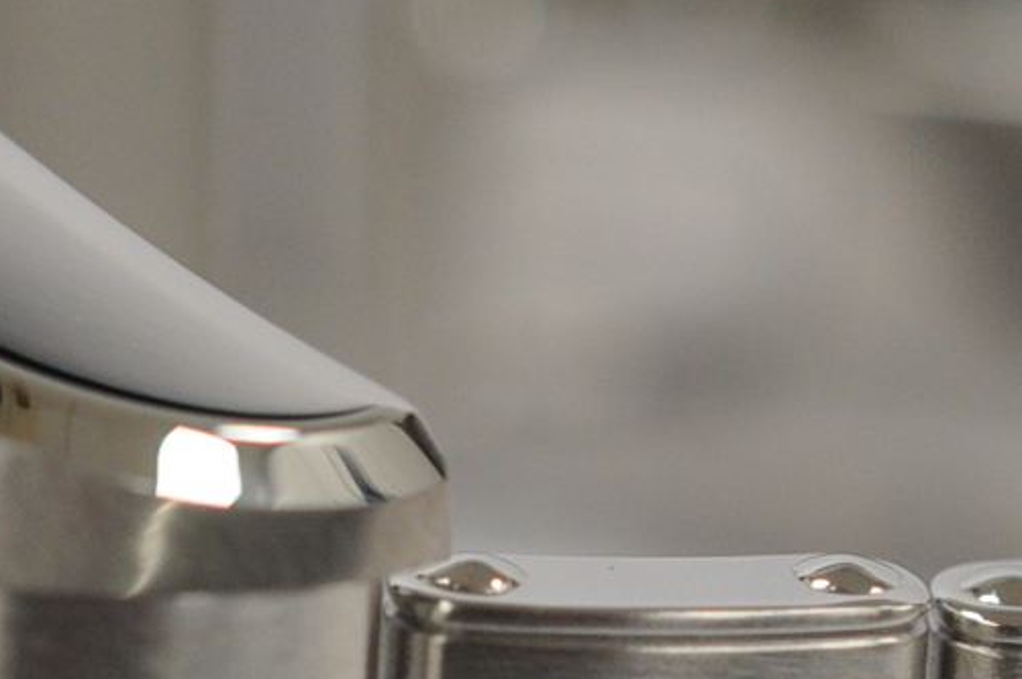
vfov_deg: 3.6
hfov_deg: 5.3
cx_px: 43
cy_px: 467
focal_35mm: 385
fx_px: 10919
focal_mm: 60
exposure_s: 1/125
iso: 720
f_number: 5.6
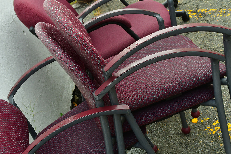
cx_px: 116
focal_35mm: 60
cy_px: 77
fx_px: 385
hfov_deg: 33.4
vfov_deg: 22.6
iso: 560
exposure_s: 1/100
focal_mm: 40
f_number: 11
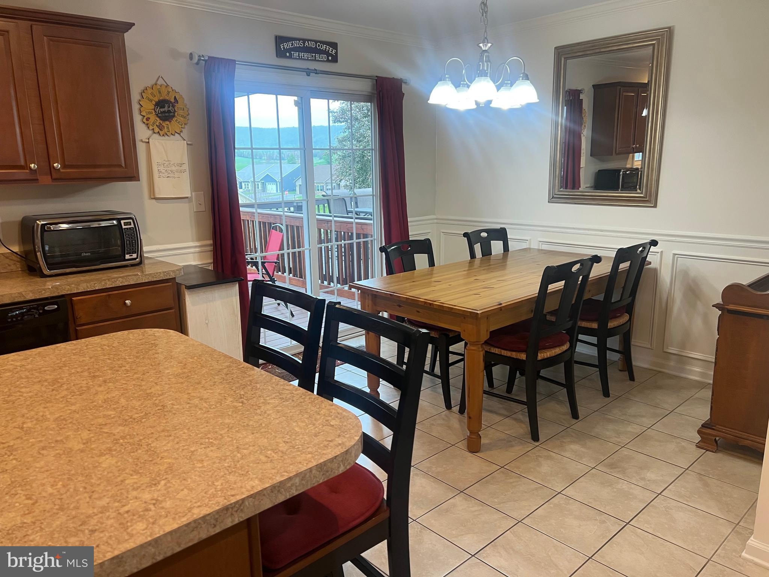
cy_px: 288
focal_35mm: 26
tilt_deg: -12.7
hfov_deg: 67.3
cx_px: 384
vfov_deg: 53.1
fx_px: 578
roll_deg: +0.9
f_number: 1.5
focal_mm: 5.7
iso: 80
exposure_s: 1/60
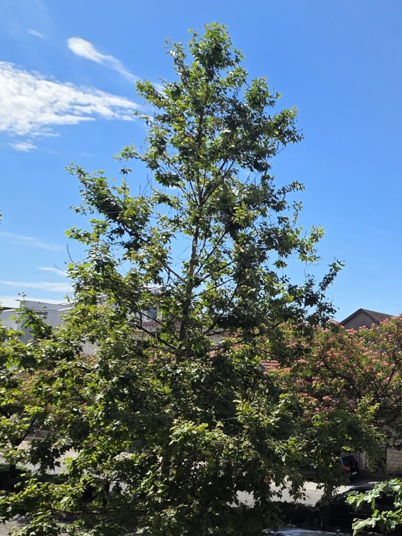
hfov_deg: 34.2
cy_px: 320
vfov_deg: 53.6
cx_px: 475
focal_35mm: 34
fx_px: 527
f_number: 1.9
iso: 40
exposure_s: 1/1718
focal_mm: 2.2
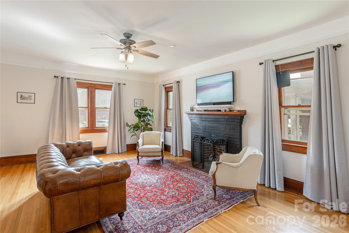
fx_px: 165
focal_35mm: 17
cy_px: 116
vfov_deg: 70.5
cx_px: 174
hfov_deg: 93.3
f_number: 7.1
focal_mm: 17
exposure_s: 1/25
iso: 320
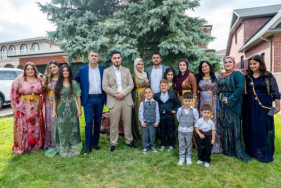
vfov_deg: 53.2
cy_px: 94
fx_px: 187
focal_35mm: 24
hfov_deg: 73.7
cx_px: 140
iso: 320
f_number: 7.1
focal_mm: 24
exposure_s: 1/320
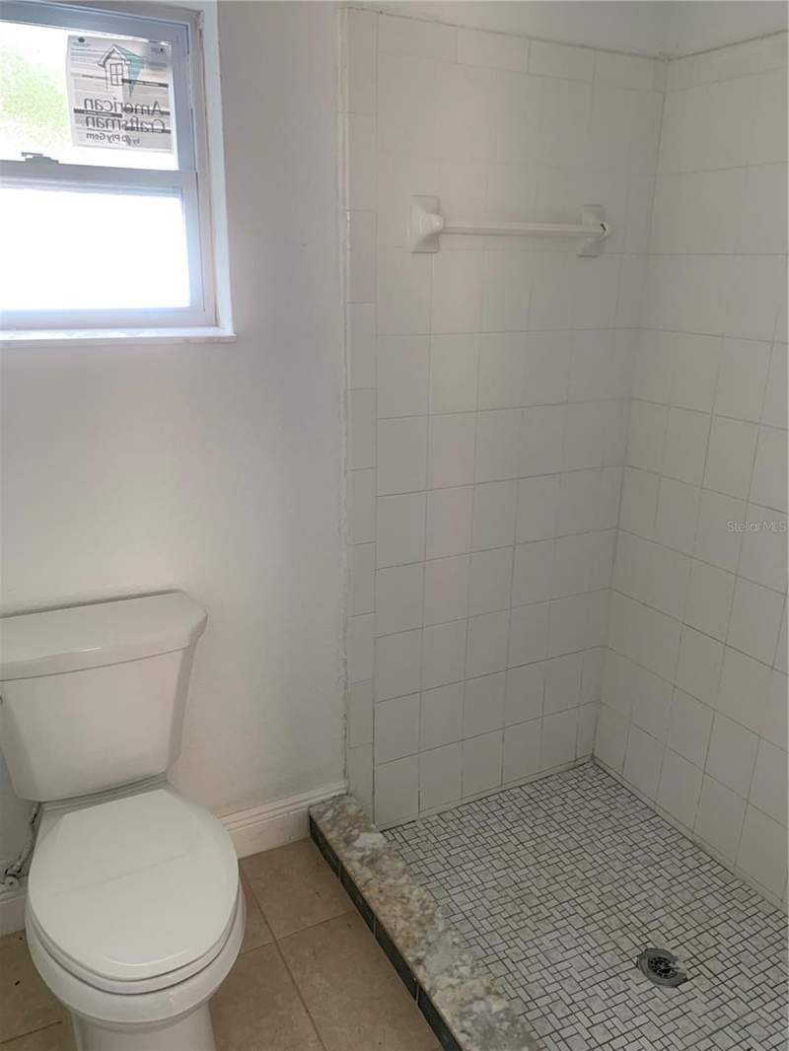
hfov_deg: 53.1
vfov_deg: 67.3
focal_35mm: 26
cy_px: 526
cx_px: 394
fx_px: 790
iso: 100
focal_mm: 4.25
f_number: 1.8
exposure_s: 1/60
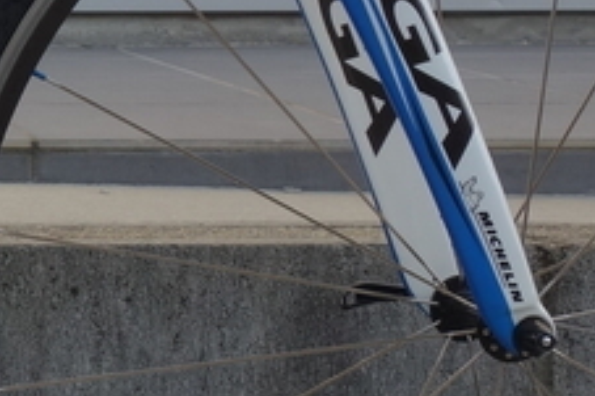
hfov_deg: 12.7
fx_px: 2444
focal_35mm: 148
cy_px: -68
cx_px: -448
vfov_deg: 9.2
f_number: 5.6
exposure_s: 1/125
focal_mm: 10.4
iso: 125
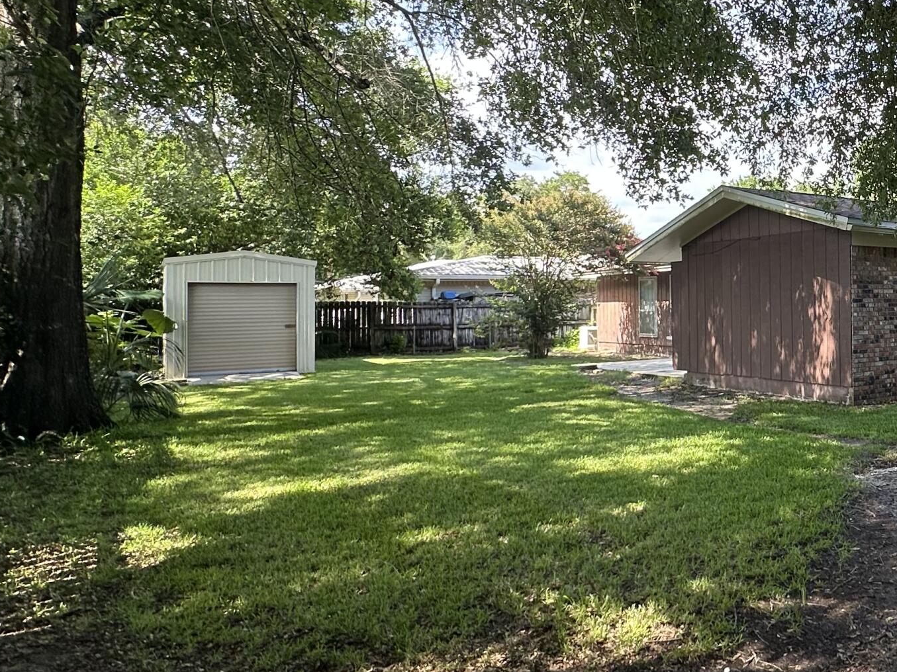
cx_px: 898
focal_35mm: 31
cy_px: 292
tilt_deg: +1.7
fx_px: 803
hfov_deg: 48.1
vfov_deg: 45.3
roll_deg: -0.9
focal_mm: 2.22
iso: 40
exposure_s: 1/219
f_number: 2.2
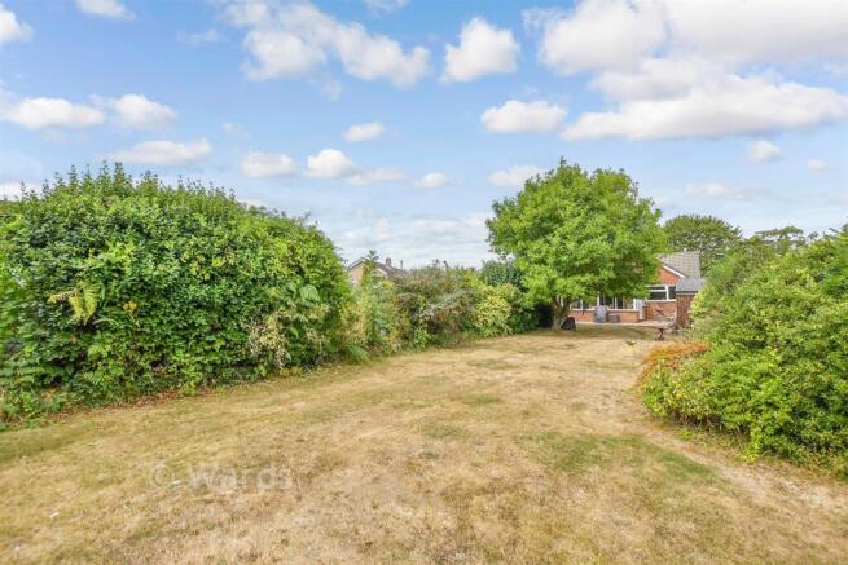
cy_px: 282
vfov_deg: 77.4
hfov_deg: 100.4
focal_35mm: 15
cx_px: 424
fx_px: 353
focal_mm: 10
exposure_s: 1/400
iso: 320
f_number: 8
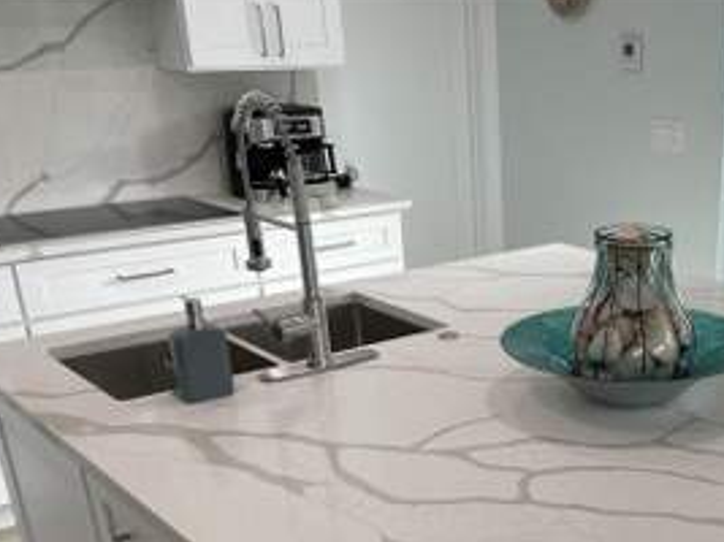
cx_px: 607
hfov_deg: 39.9
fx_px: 941
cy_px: 472
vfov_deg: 30.9
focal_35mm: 45
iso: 50
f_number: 1.6
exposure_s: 1/120
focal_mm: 5.1
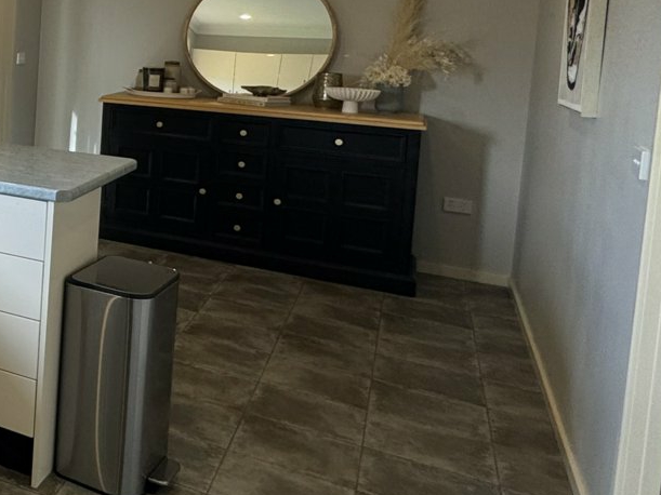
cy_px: 76
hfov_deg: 30.3
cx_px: -265
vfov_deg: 31.7
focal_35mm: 44
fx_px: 840
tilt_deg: -4.5
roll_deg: -1.3
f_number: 2.2
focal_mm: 2.22
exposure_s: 1/129
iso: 40
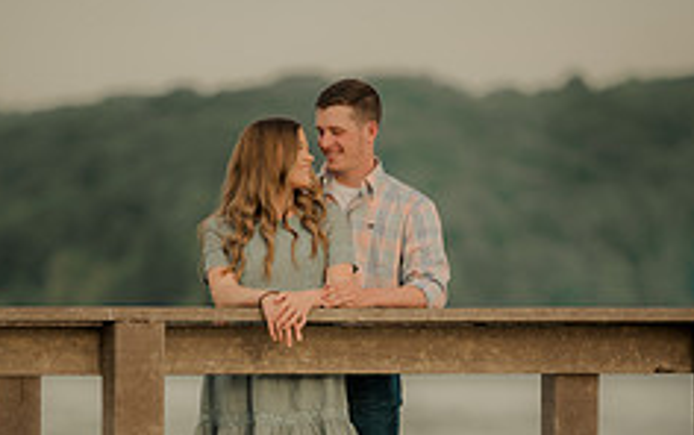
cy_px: 382
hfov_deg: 5.4
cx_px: 331
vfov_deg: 3.4
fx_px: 7346
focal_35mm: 388
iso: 160
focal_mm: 200
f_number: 2.8
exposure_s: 1/800
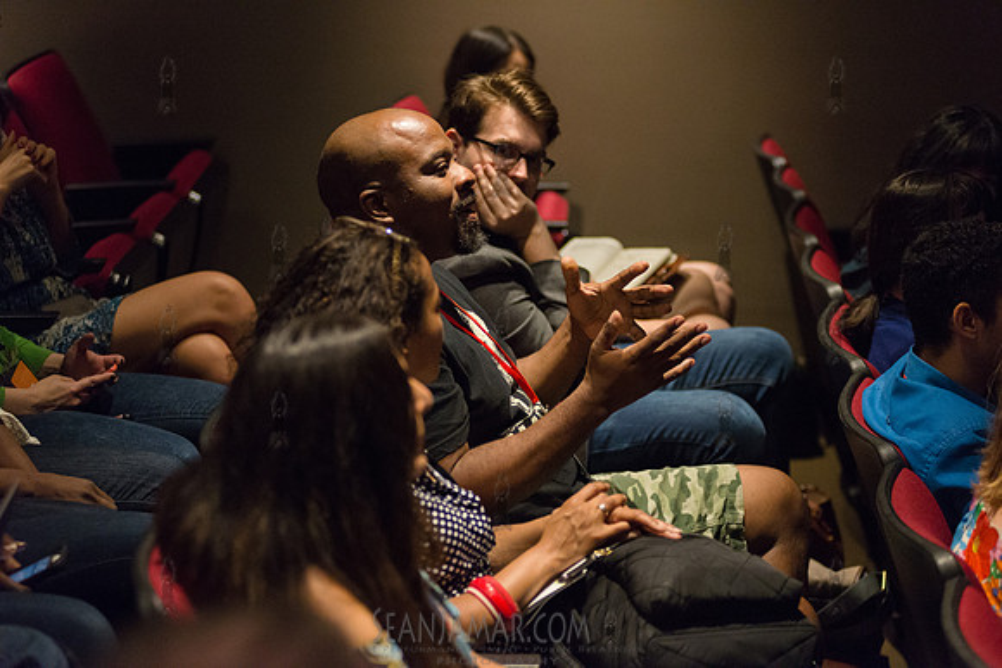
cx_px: 501
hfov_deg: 23.6
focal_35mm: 86
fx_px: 2394
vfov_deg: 15.9
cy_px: 334
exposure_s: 1/200
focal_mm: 86
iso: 4000
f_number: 2.8
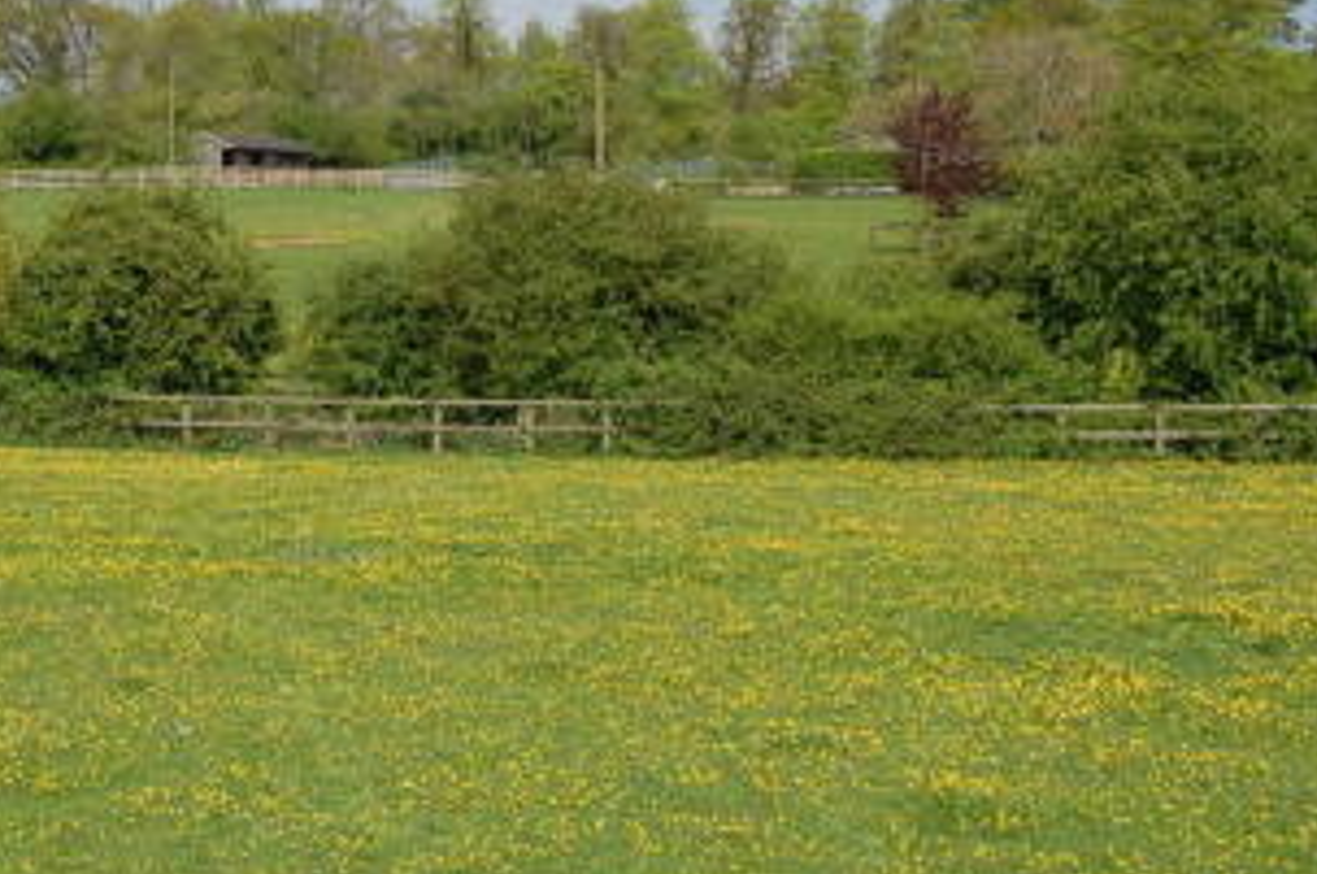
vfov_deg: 20.7
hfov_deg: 30.5
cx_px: 348
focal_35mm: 65
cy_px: 204
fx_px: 2374
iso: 200
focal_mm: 20
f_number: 9
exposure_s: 1/320
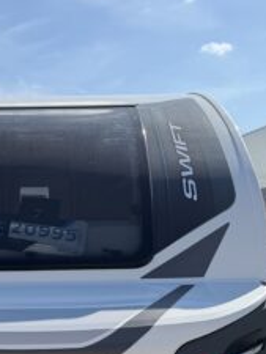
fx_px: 655
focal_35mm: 64
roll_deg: -0.3
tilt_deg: -10.0
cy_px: 346
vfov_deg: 28.5
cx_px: 27
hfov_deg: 22.4
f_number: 1.78
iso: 80
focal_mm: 6.76
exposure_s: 1/4975
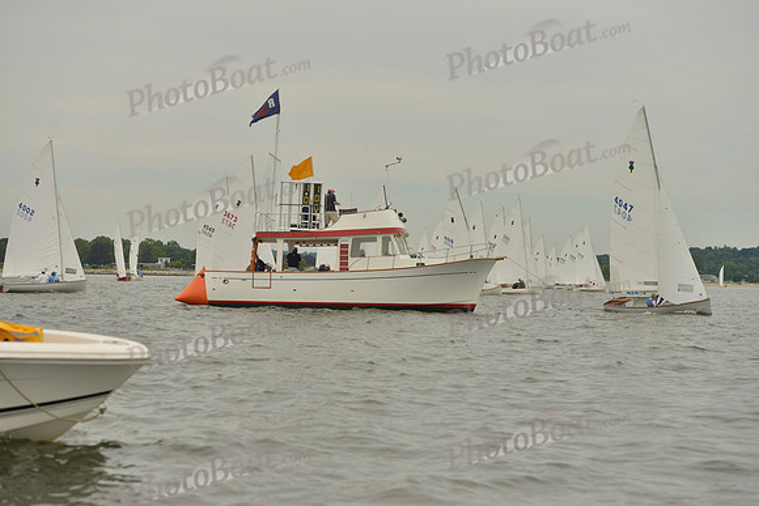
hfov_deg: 28.8
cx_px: 380
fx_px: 1476
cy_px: 253
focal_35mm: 70
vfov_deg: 19.5
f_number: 5
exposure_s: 1/5000
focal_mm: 70
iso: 400
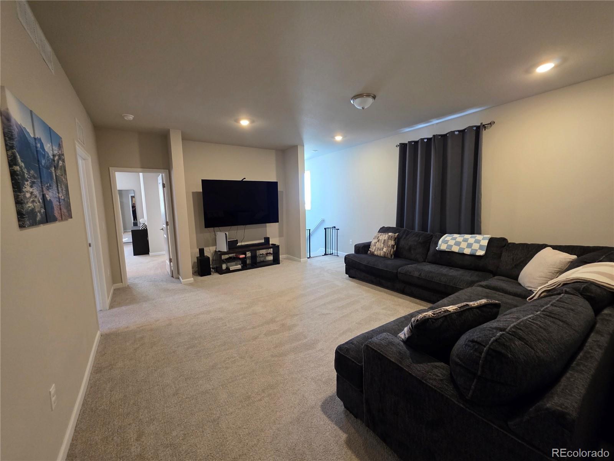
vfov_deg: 89.9
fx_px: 231
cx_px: 307
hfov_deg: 106.2
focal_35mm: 13
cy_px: 230
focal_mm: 2.2
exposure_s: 1/60
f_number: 1.9
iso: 400
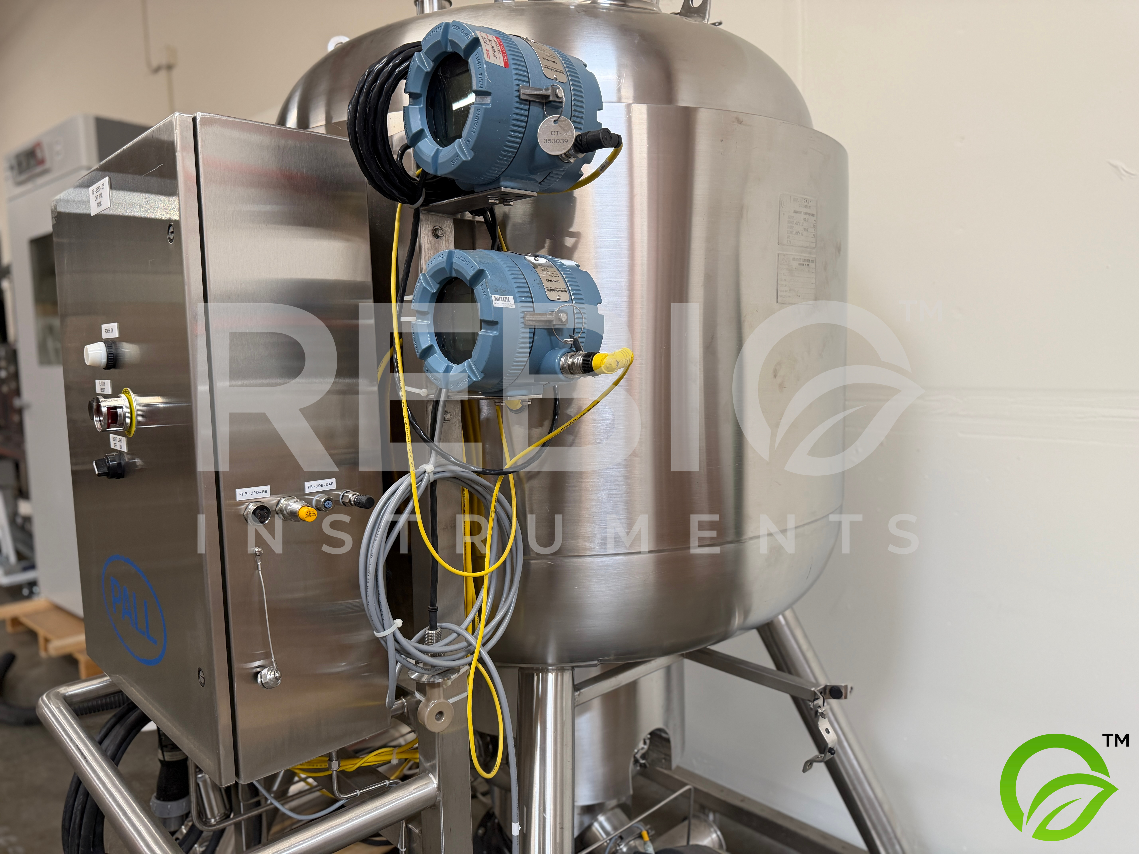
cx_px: 570
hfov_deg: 71.6
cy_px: 427
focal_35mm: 24
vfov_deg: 56.8
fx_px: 790
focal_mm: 6.76
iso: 200
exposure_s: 1/120
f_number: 1.78
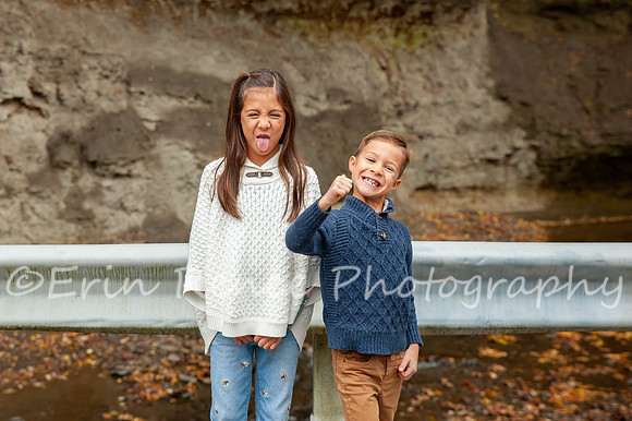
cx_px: 263
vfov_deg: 18.7
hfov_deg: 27.7
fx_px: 1279
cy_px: 190
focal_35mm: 73
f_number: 4.5
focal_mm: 62
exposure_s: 1/160
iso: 400
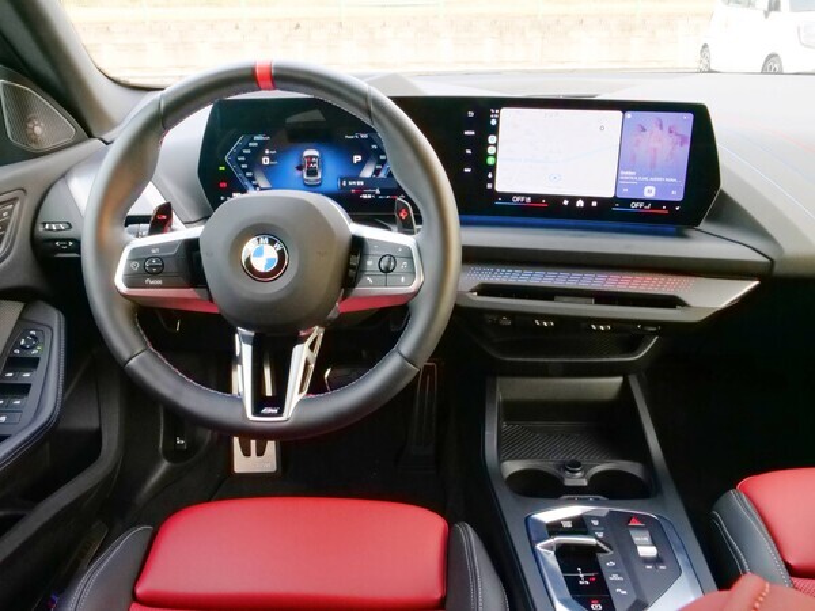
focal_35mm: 30
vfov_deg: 46.8
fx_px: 706
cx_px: 408
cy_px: 306
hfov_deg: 60.0
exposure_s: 1/10
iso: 3200
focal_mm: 15
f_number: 22
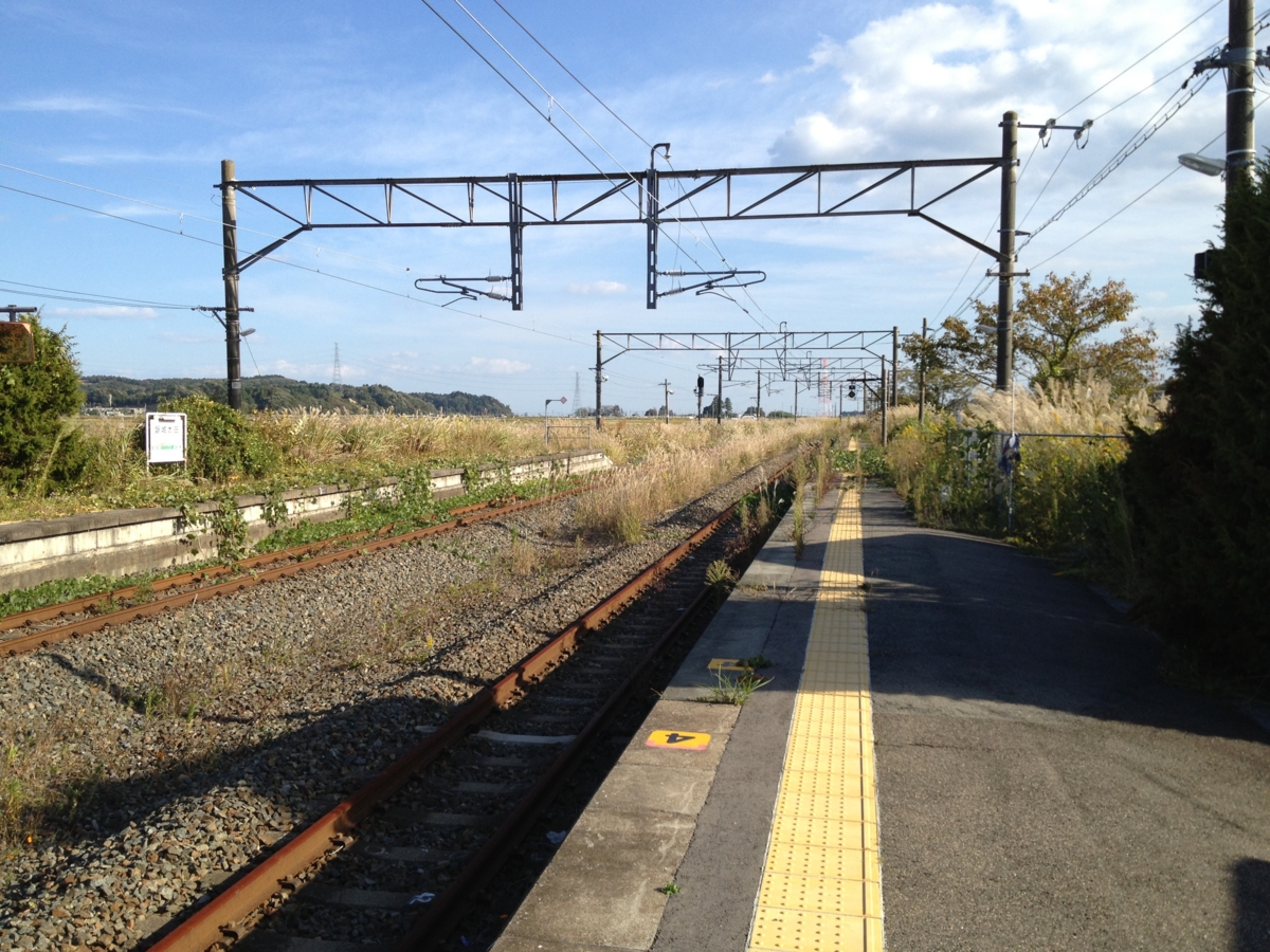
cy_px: 476
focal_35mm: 35
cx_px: 635
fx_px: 1284
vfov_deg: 40.7
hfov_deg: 52.6
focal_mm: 4.28
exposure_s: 1/1004
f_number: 2.4
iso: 50
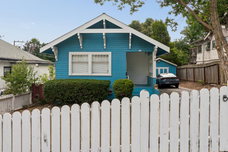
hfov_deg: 67.9
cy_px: 67
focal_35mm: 27
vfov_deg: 48.2
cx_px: 117
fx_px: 169
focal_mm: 21.6
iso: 100
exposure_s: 1/20
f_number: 22
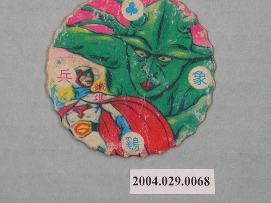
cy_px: 88
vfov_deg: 8.1
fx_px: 1432
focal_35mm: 183
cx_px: 133
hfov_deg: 10.8
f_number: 6.5
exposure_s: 1/30
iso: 200
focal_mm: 32
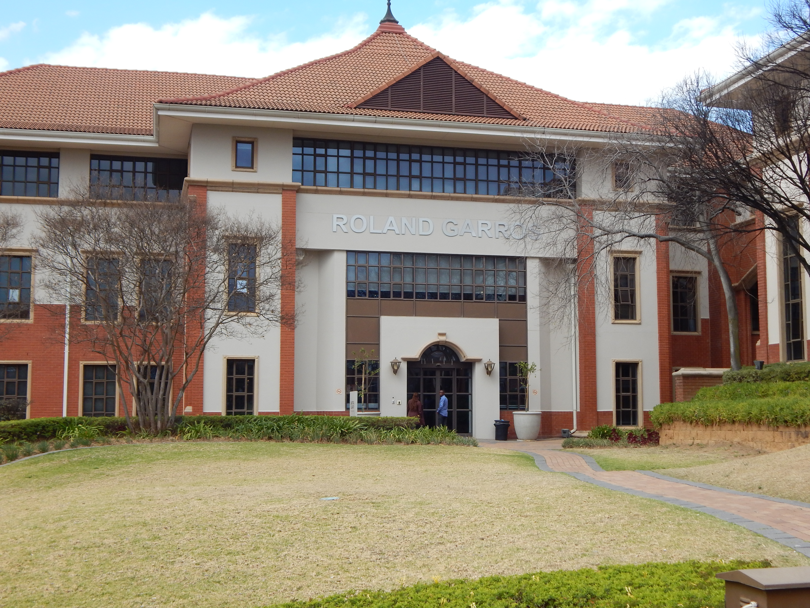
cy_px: 304
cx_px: 405
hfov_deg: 39.7
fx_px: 1123
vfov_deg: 30.3
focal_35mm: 48
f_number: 3.7
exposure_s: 1/400
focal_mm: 8.6
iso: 125
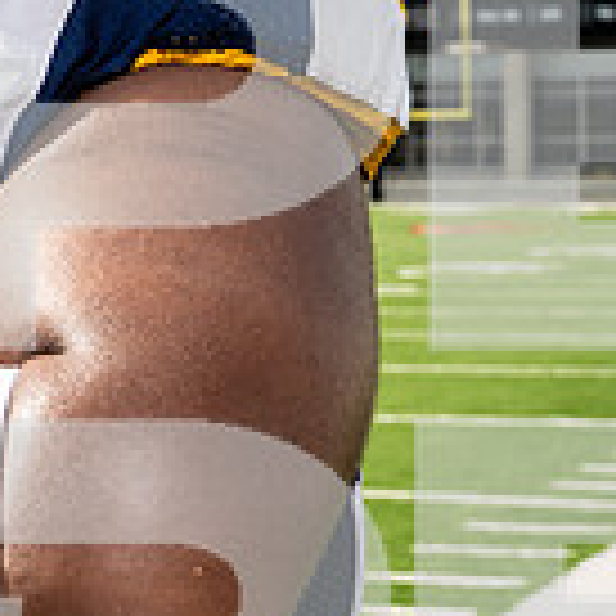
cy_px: 115
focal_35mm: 166
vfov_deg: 10.5
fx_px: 3342
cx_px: -198
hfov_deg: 10.3
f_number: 8
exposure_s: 1/250
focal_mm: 46
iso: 125
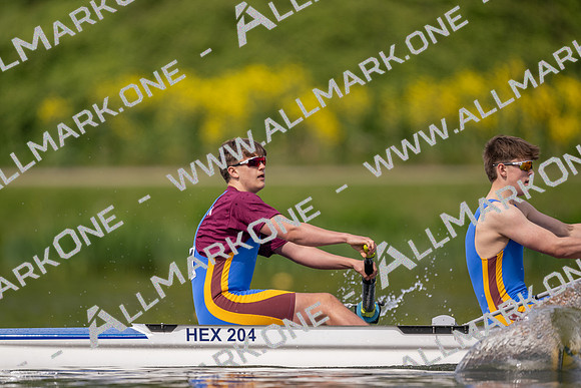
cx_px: 290
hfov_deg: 3.4
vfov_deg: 2.3
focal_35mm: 600
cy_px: 194
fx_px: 9685
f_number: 4
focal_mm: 600
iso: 320
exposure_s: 1/2500
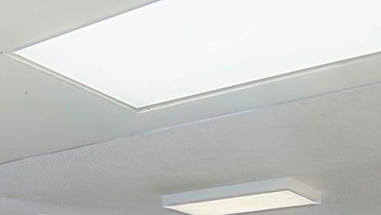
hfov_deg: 35.3
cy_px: 333
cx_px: 236
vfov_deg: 18.0
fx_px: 596
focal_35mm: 59
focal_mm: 16
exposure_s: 1/40
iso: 400
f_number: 8
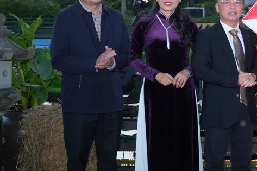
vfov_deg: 14.6
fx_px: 664
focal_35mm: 93
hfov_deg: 20.2
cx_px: 328
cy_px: 47
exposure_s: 1/250
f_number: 3.2
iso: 500
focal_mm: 34.4
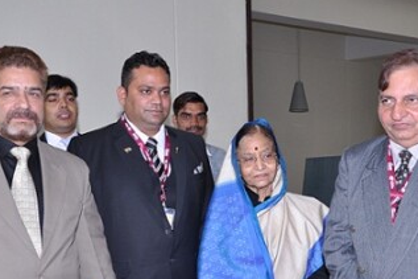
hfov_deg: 38.2
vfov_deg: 25.6
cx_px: 227
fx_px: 603
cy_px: 214
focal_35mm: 52
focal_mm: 22
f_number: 6.3
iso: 320
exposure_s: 1/160
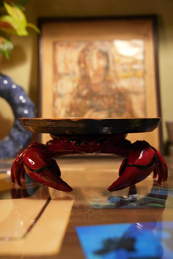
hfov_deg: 29.5
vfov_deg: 43.0
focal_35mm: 46
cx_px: 86
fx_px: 329
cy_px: 130
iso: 4000
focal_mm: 45.7
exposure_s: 1/200
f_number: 5.6
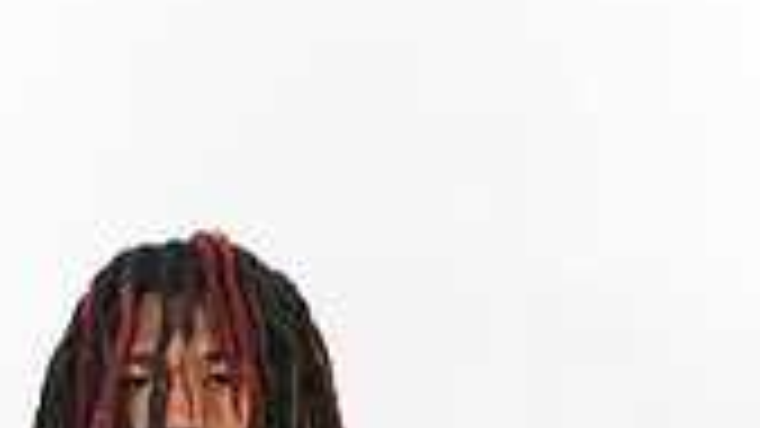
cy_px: 982
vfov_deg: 7.1
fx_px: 3264
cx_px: 265
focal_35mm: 162
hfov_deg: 13.3
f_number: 7.1
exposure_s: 1/320
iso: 800
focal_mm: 58
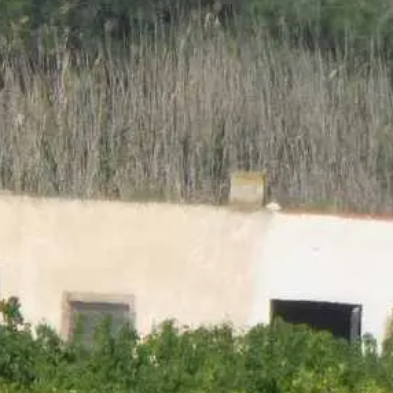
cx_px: 223
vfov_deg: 0.6
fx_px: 39035
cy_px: 323
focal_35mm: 3039
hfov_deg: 0.6
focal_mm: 86
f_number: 6.4
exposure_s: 1/640
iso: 100
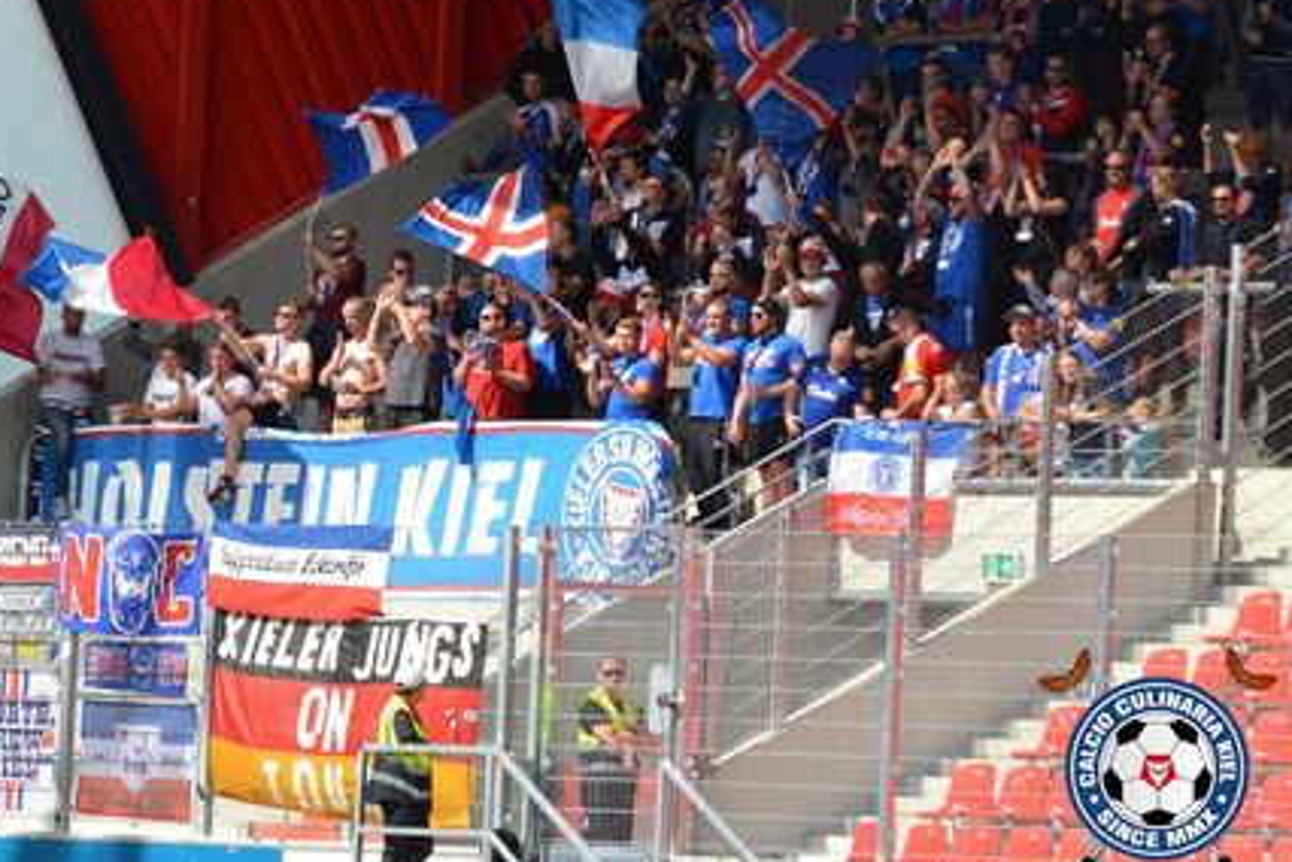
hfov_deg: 6.4
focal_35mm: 321
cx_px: 458
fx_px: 11519
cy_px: 337
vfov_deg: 4.3
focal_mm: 160
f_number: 5.6
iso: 400
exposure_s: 1/1600
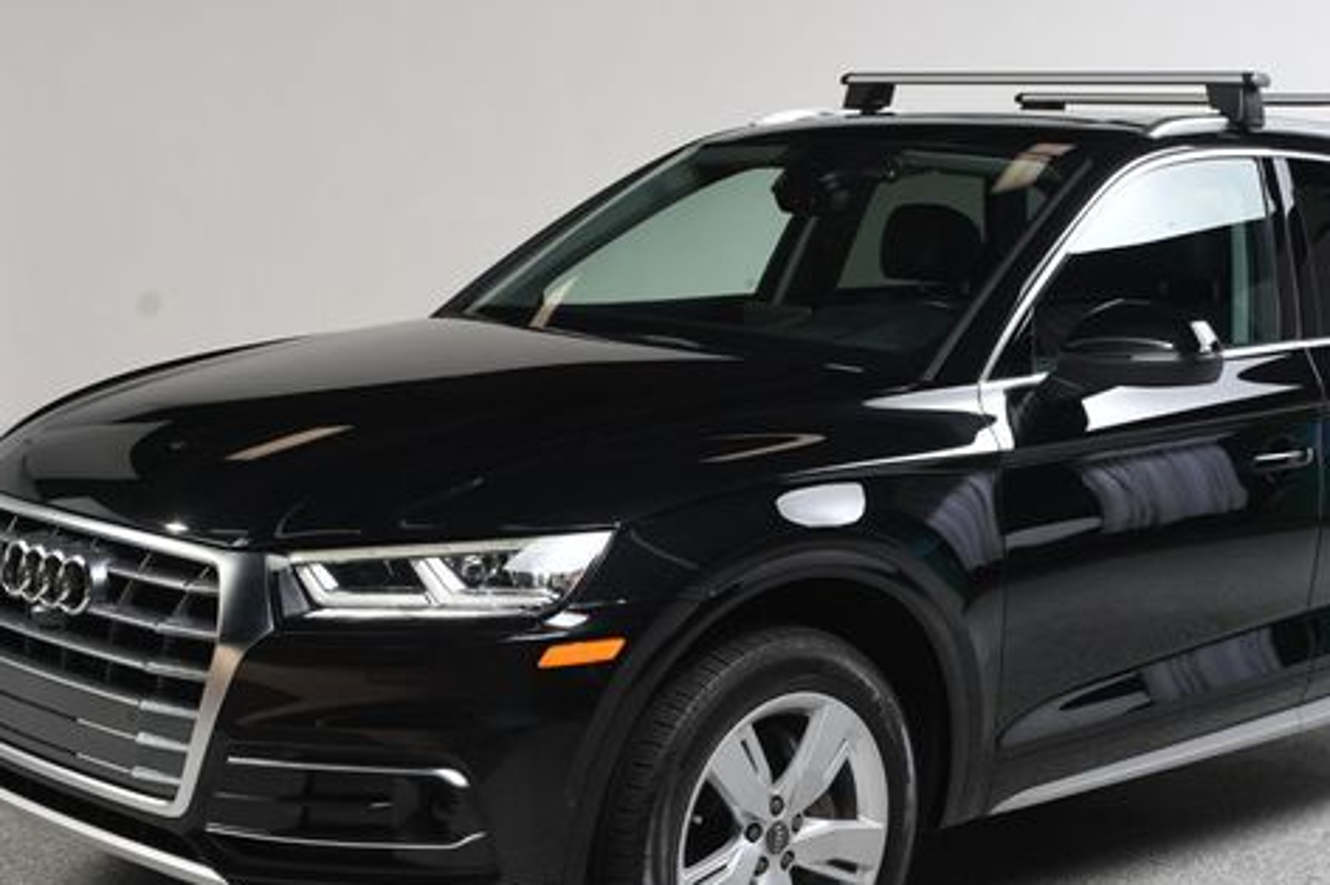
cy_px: 572
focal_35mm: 61
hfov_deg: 32.8
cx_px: 766
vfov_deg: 22.2
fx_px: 2252
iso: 100
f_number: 9
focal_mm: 30
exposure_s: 1/160
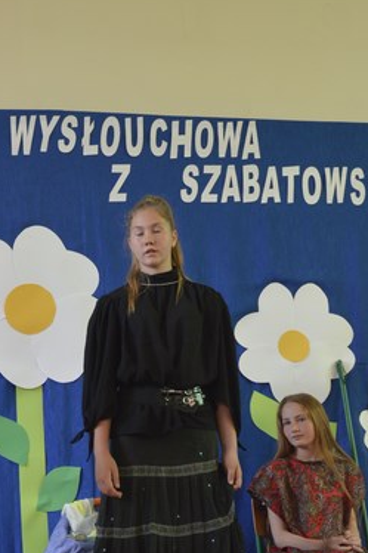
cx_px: 132
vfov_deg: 24.9
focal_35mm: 80
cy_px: 452
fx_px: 1228
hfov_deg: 17.0
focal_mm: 26
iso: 400
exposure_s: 1/60
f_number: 4
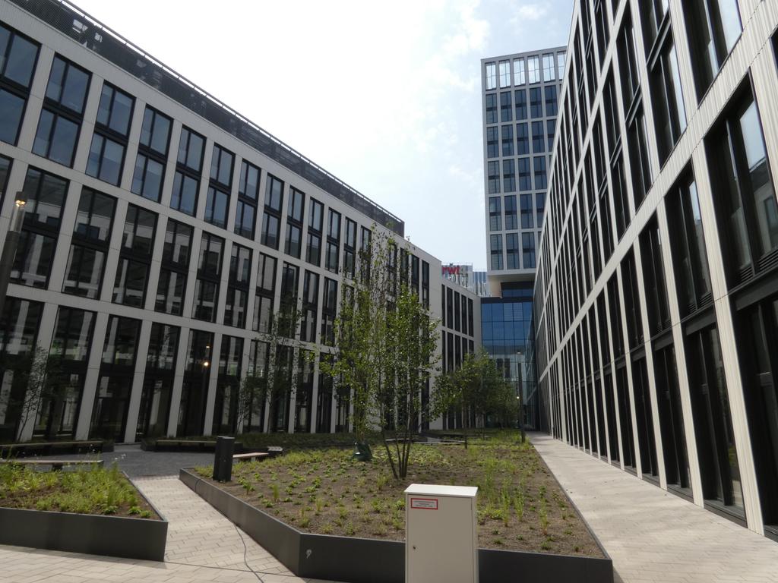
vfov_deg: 66.0
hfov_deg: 81.7
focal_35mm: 20
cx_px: 389
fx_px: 450
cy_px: 292
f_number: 7.1
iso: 80
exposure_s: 1/320
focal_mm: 3.6
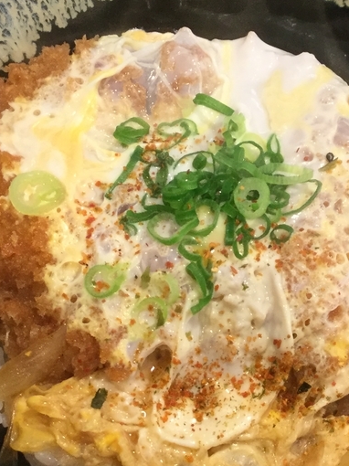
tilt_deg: -62.4
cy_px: 292
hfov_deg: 20.1
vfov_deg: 26.6
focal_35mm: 73
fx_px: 982
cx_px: 218
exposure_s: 1/30
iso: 100
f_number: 2.4
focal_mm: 3.3
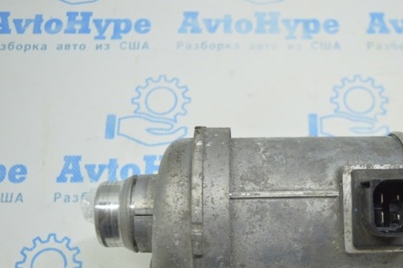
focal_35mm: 52
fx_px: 581
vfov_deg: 25.7
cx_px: 270
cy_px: 193
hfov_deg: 37.8
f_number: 4
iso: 400
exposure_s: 1/40
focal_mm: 24
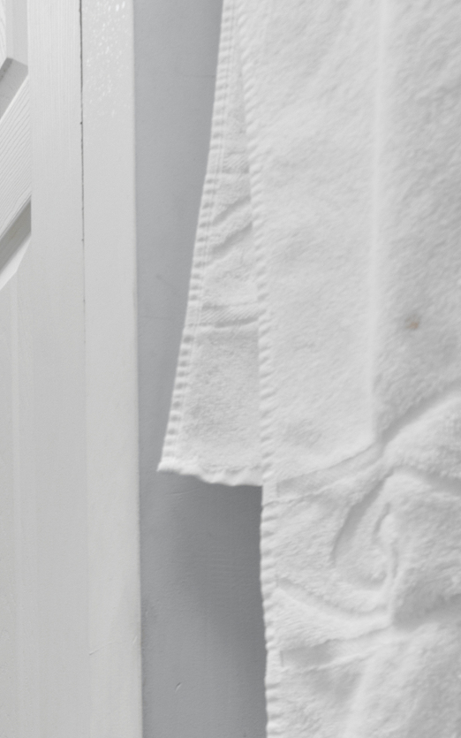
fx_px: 1206
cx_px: -467
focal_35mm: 60
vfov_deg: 30.4
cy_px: 815
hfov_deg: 16.4
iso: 250
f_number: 9
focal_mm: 16
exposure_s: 1/3
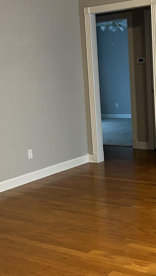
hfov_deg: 18.8
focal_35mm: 64
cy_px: 125
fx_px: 470
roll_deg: +3.8
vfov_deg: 32.8
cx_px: 76
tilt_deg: -10.9
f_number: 1.5
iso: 250
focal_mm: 5.7
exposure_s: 1/60
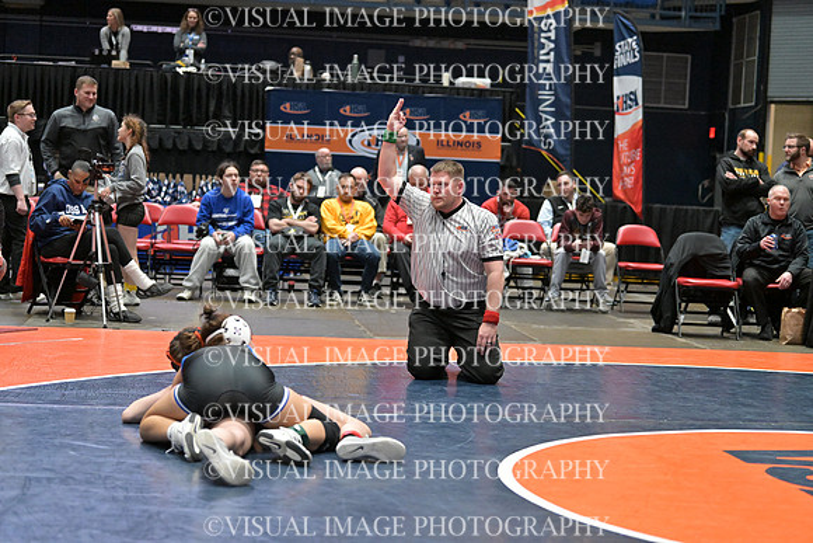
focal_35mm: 70
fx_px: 1581
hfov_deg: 28.8
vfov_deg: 19.5
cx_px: 406
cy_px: 272
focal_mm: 70
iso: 6400
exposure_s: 1/800
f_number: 2.8
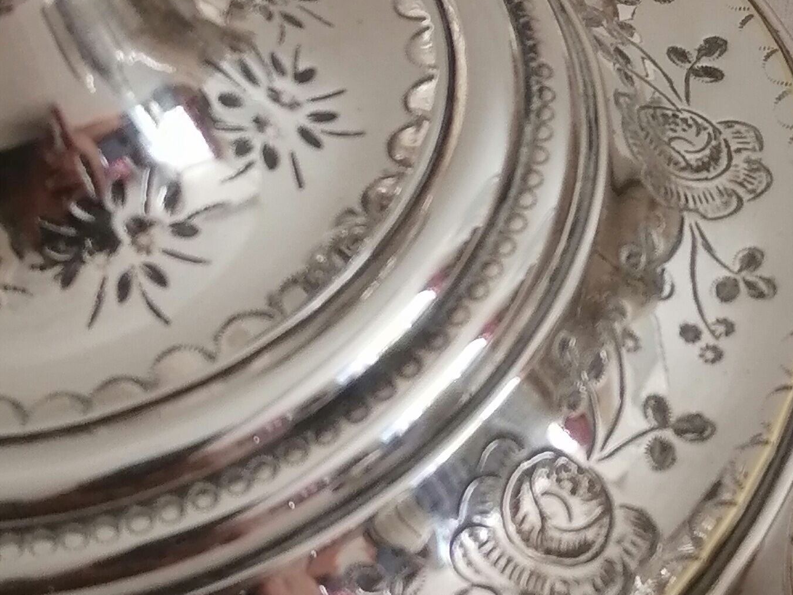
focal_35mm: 104
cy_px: 118
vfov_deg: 14.2
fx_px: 2383
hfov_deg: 18.5
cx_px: 760
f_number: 1.8
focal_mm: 5.4
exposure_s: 1/50
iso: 100
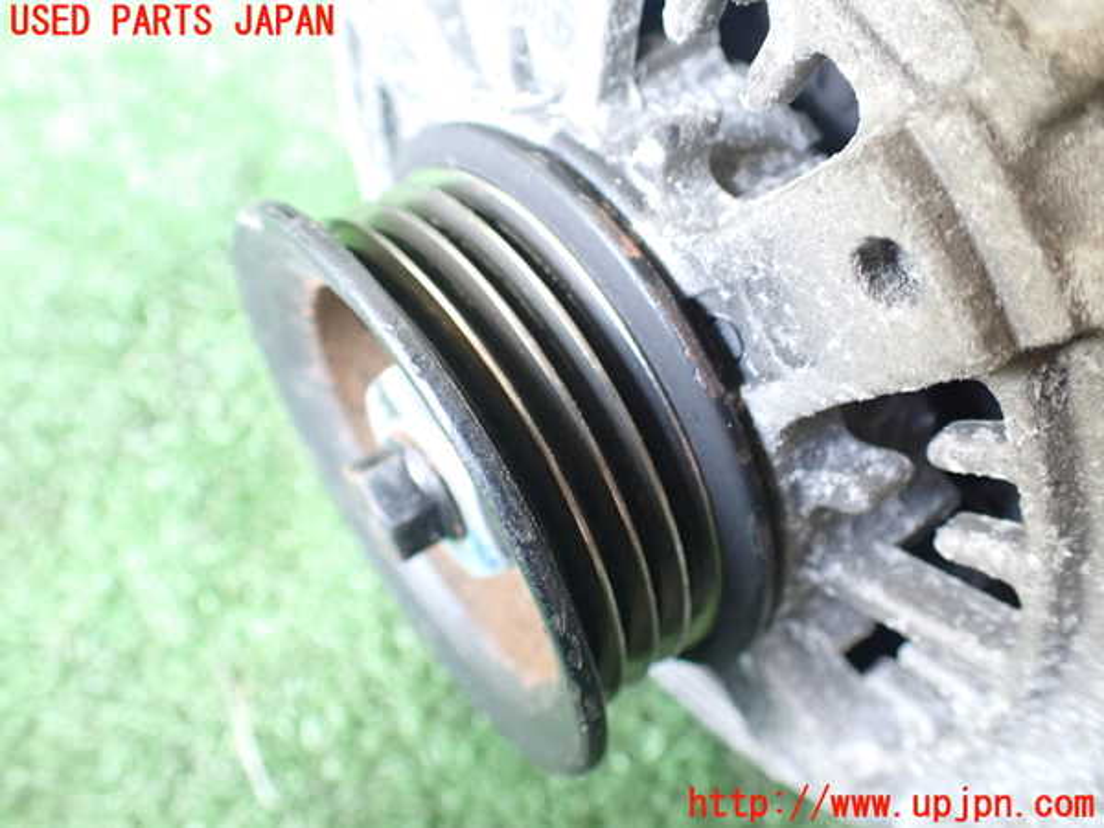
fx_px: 957
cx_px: 552
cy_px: 414
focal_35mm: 30
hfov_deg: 60.0
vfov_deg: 46.8
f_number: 2.3
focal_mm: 5.4
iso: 800
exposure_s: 1/50
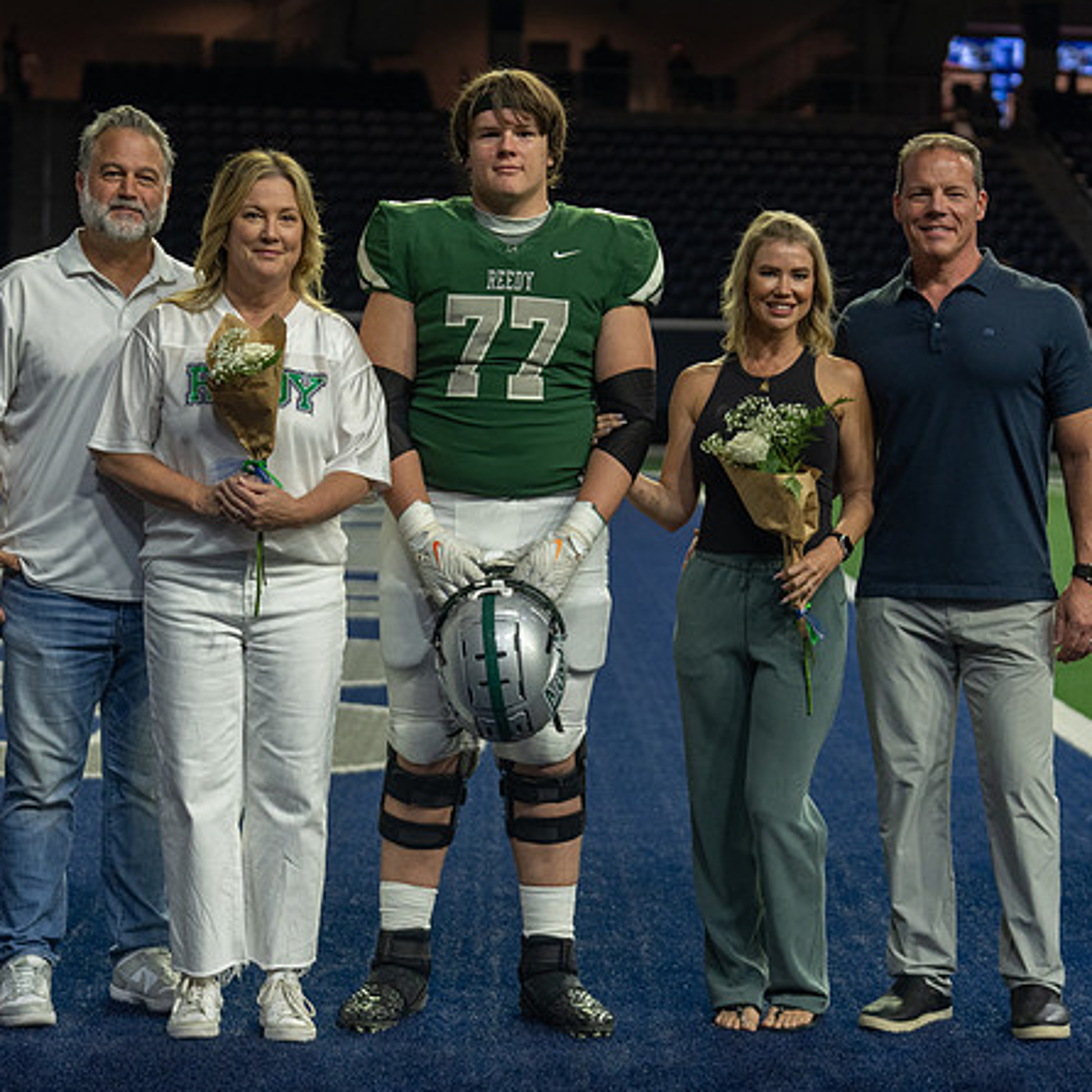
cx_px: 504
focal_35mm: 100
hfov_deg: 17.4
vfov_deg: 17.4
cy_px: 523
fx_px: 3569
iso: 1000
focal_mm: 70
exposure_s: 1/320
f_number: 2.8
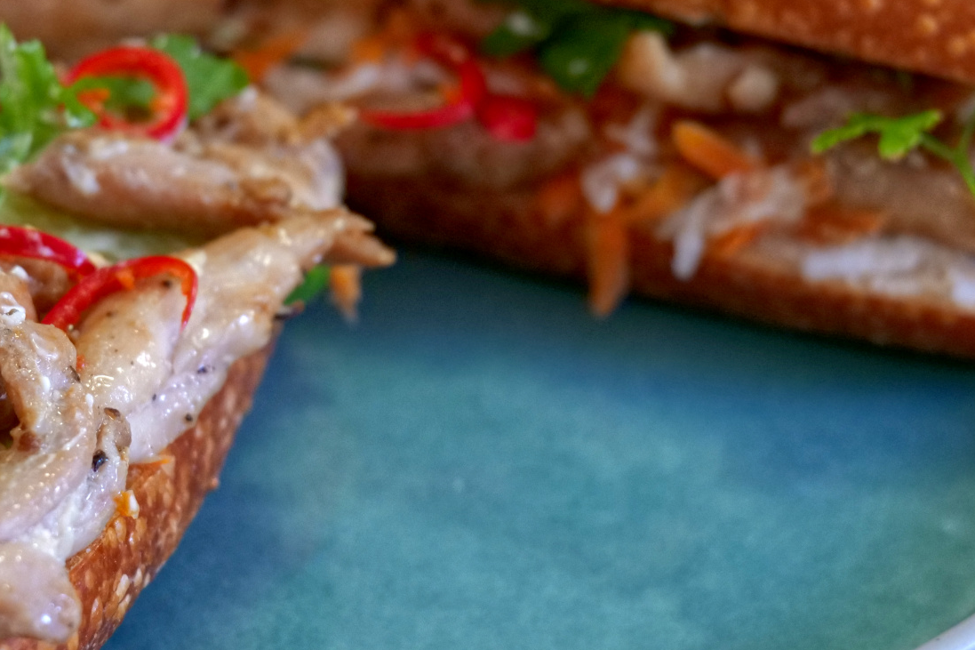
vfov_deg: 13.0
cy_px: 221
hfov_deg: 19.4
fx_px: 2843
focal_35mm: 105
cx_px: 332
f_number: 7.1
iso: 5000
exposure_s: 1/60
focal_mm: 60
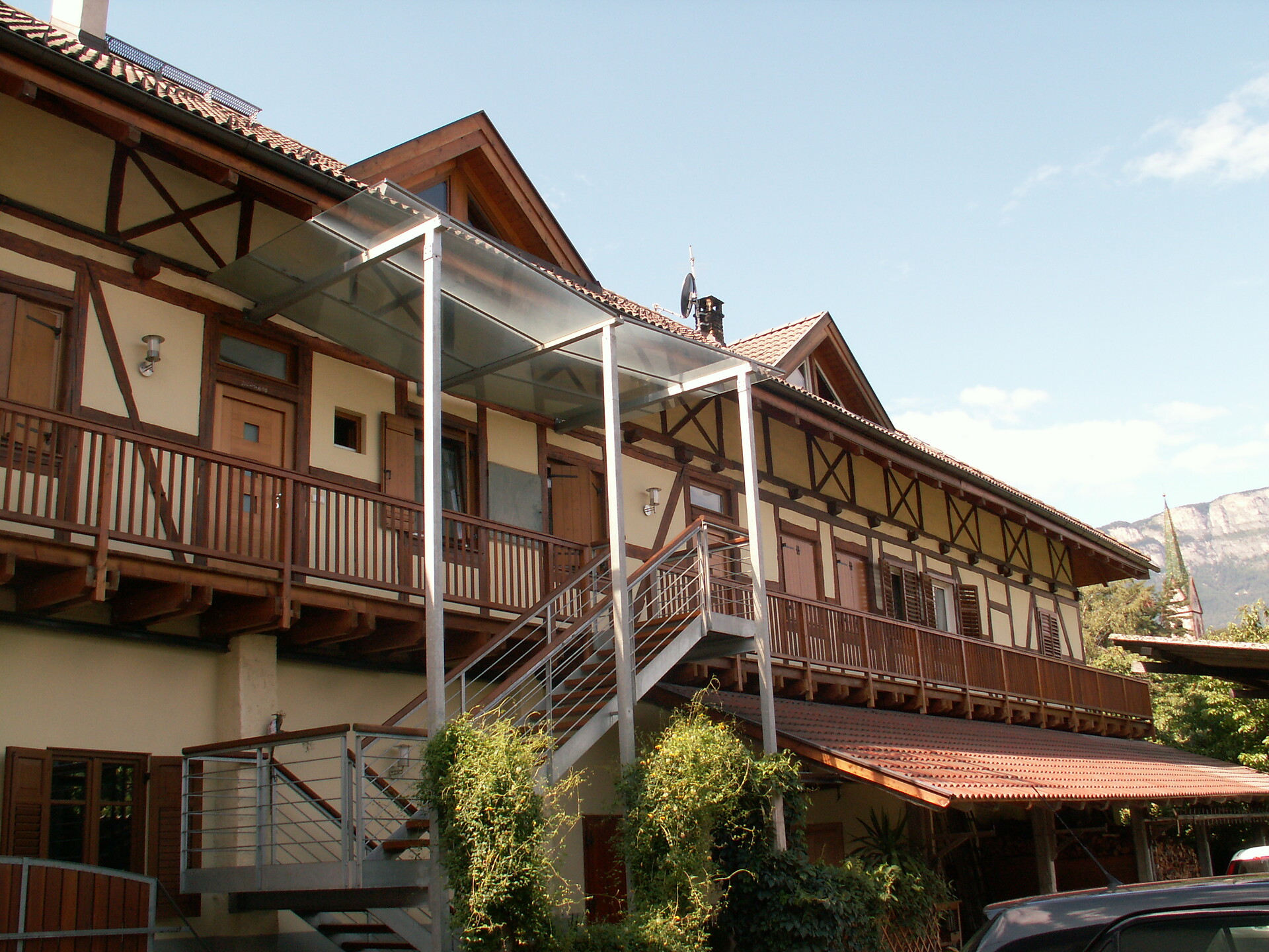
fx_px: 1283
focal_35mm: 35
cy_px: 476
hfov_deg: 52.6
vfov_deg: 40.7
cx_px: 634
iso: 50
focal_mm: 5.86
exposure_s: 1/100
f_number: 5
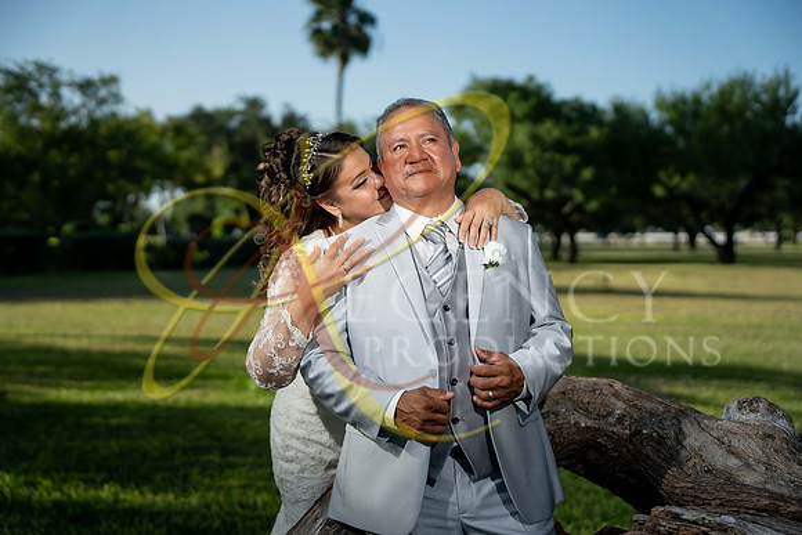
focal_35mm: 50
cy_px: 268
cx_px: 401
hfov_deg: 39.6
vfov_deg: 27.0
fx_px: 1114
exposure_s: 1/4000
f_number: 2.2
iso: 200
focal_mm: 50
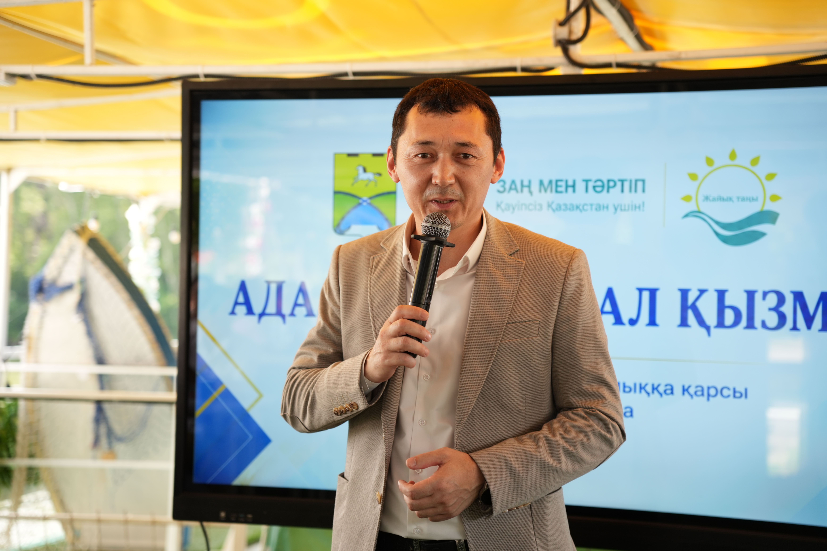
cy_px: 276
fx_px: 1431
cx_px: 414
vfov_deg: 21.8
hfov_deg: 32.2
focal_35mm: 62
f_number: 2.8
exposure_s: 1/200
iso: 200
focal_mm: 62.3
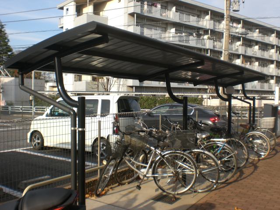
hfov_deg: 49.0
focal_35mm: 38
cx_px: 140
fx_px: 307
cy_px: 105
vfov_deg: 37.7
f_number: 4.4
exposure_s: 1/250
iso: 50
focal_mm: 6.3
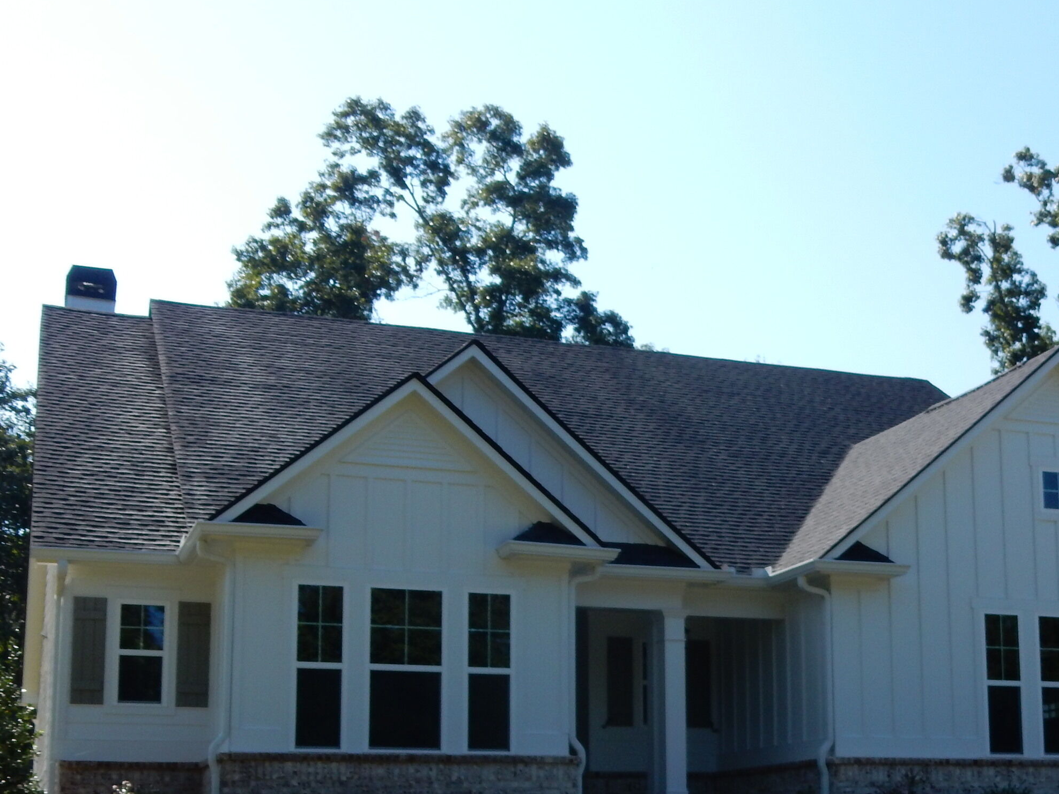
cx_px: 625
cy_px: 606
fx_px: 1713
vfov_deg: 25.7
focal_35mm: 56
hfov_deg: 34.3
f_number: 4
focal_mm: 6.4
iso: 125
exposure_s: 1/800
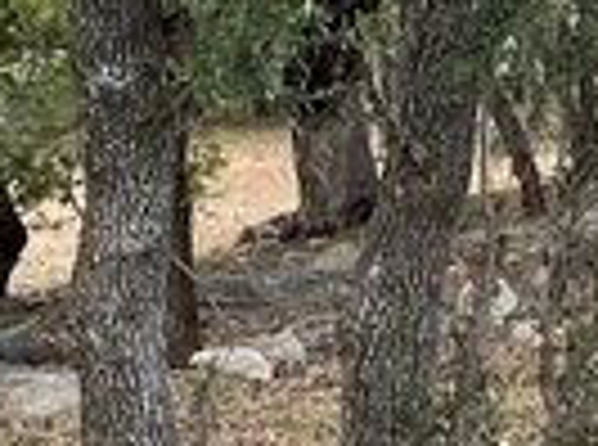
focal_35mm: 140
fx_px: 2412
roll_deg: +1.5
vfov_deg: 10.5
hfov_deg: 13.9
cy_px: 275
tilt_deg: -8.8
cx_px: 625
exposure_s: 1/120
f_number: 1.8
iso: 20
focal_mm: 3
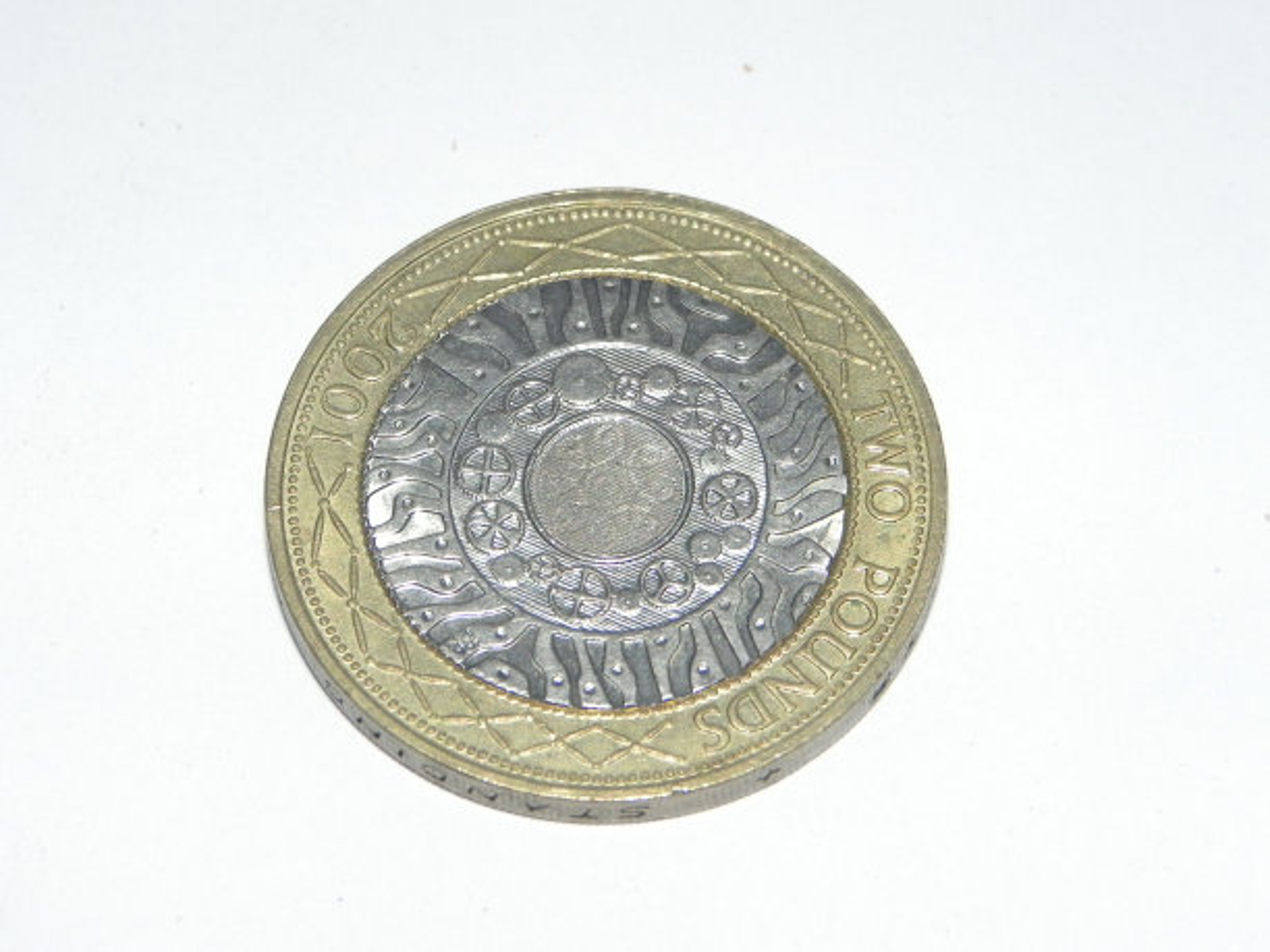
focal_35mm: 105
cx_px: 635
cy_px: 476
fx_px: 3852
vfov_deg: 14.1
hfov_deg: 18.7
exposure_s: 1/2000
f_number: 4.5
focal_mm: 18.8
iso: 160
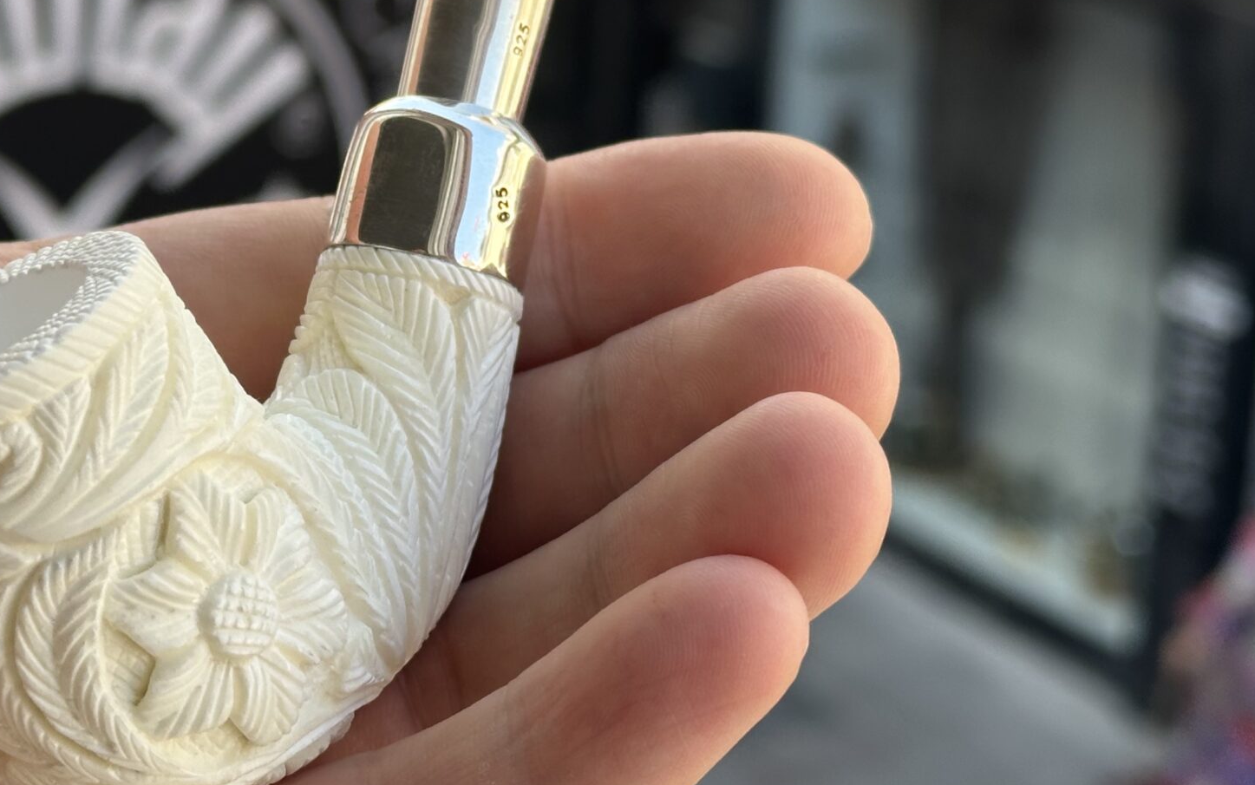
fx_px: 3079
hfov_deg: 22.9
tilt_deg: -17.0
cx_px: 350
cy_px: 210
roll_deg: -1.9
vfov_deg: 14.5
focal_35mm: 90
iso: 64
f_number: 1.78
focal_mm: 6.86
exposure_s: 1/499
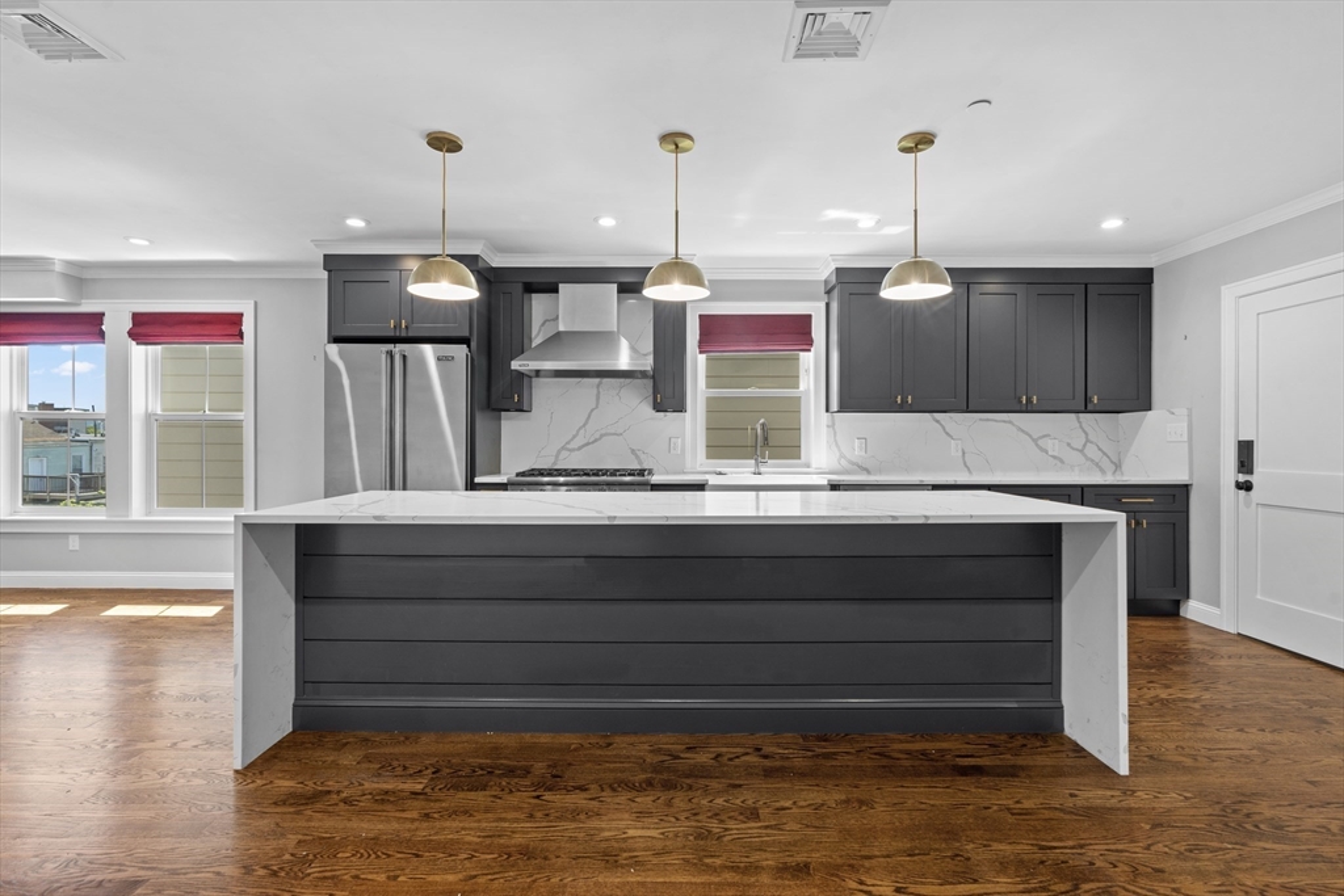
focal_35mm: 16
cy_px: 448
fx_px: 597
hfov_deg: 96.7
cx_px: 672
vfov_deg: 73.8
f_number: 9
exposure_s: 1/1.25
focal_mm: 16
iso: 320
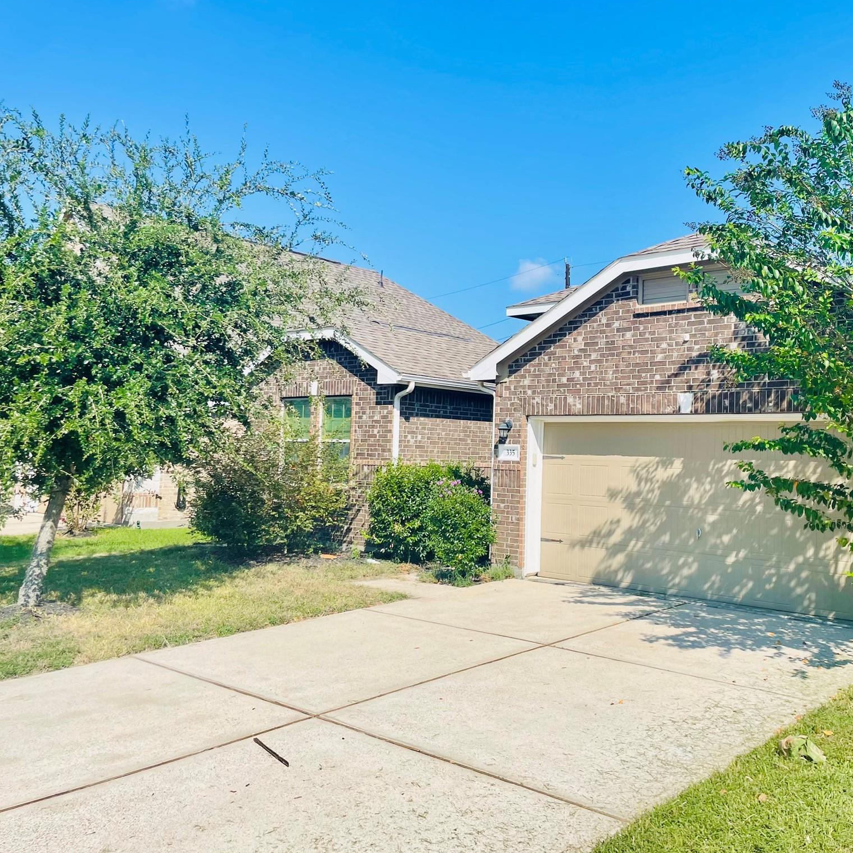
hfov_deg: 51.9
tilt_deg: +3.8
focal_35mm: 31
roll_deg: -1.2
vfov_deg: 52.5
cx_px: 539
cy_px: 425
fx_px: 864
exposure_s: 1/4132
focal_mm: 4.2
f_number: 1.6
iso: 32
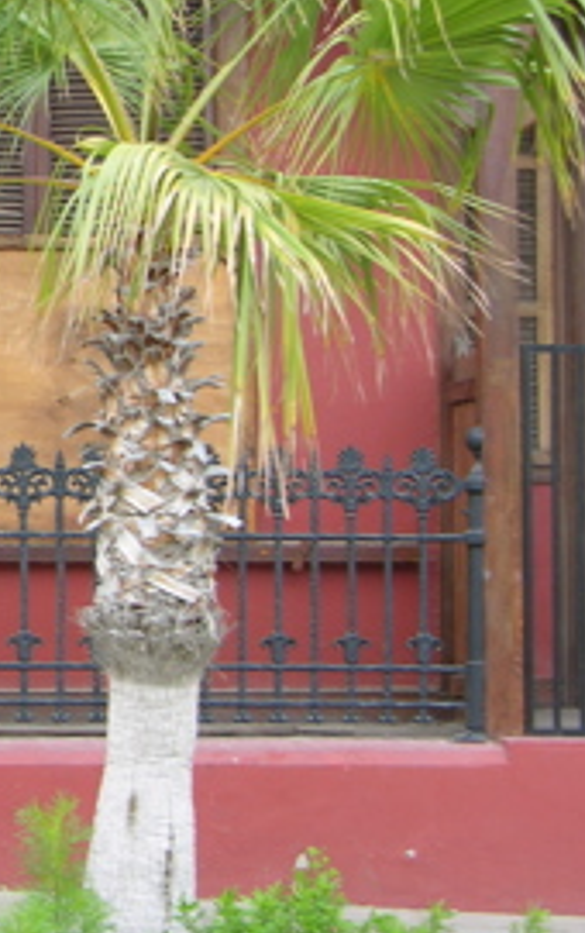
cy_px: 372
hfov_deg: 10.9
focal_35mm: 115
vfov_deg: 18.1
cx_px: -330
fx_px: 2926
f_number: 3.3
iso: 50
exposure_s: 1/48.3
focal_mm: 11.6
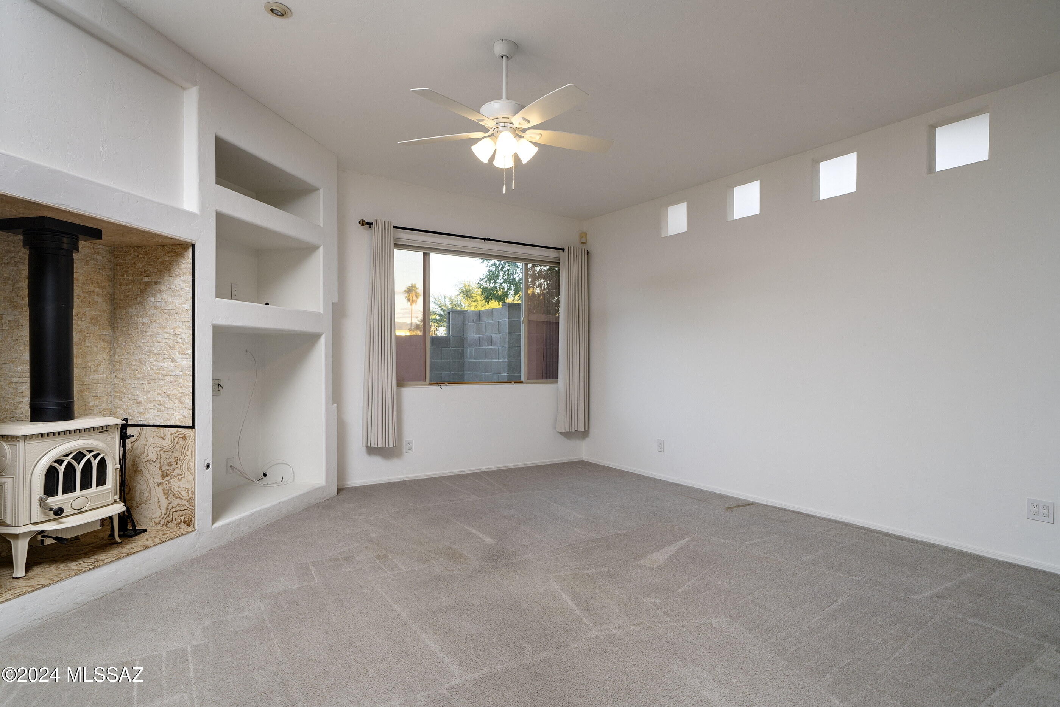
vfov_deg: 64.5
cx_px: 530
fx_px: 559
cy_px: 354
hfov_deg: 86.9
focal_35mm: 19
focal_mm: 19
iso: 200
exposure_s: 1/25
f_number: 7.1
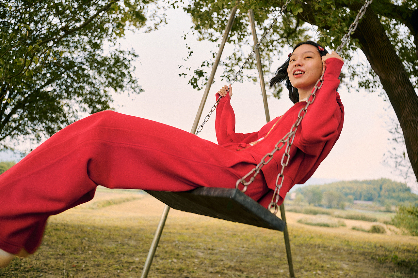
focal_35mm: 30
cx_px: 209
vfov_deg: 43.6
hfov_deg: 61.9
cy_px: 139
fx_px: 348
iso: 64
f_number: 2.8
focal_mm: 30
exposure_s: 1/80
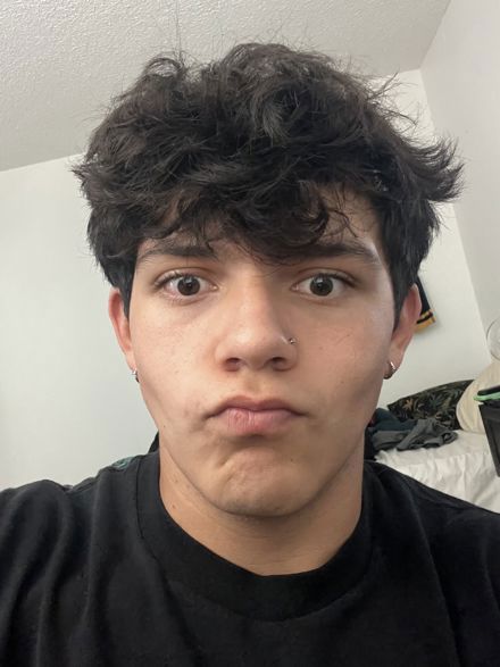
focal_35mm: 30
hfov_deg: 46.8
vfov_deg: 60.0
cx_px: 250
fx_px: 578
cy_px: 334
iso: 640
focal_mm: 2.71
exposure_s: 1/30
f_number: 2.2
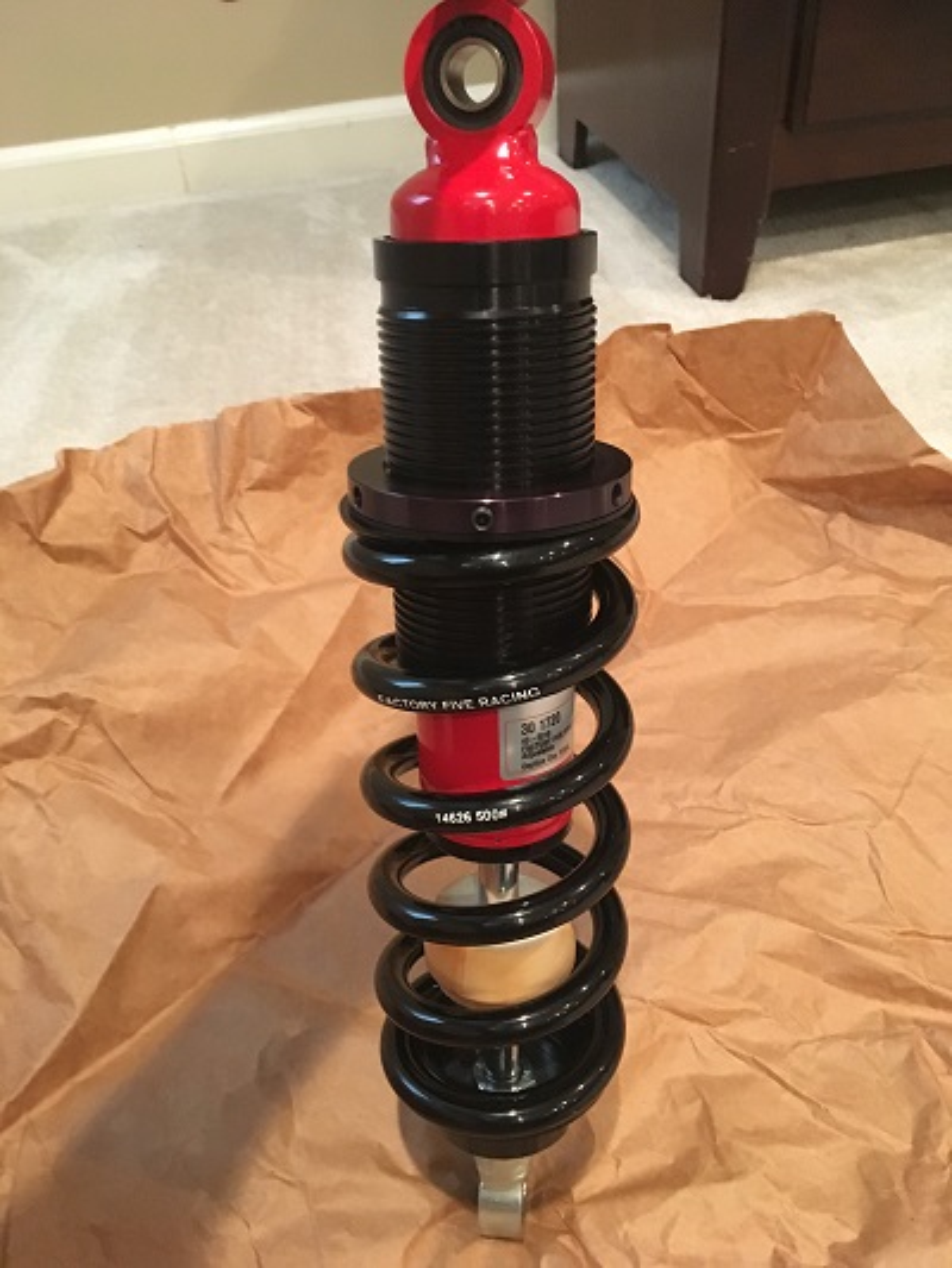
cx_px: 476
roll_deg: +3.6
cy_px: 634
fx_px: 1063
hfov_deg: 48.2
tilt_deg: -39.7
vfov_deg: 61.6
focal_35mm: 29
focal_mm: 4.15
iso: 250
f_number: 2.2
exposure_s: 1/15
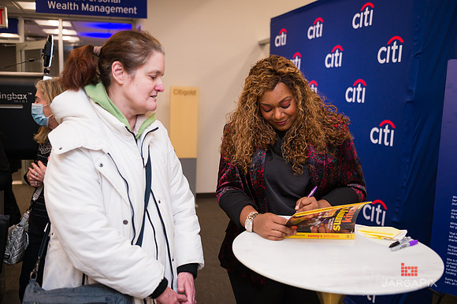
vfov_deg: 37.8
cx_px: 228
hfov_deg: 54.5
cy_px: 152
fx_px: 444
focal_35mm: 35
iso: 400
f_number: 3.2
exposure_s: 1/200
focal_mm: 35
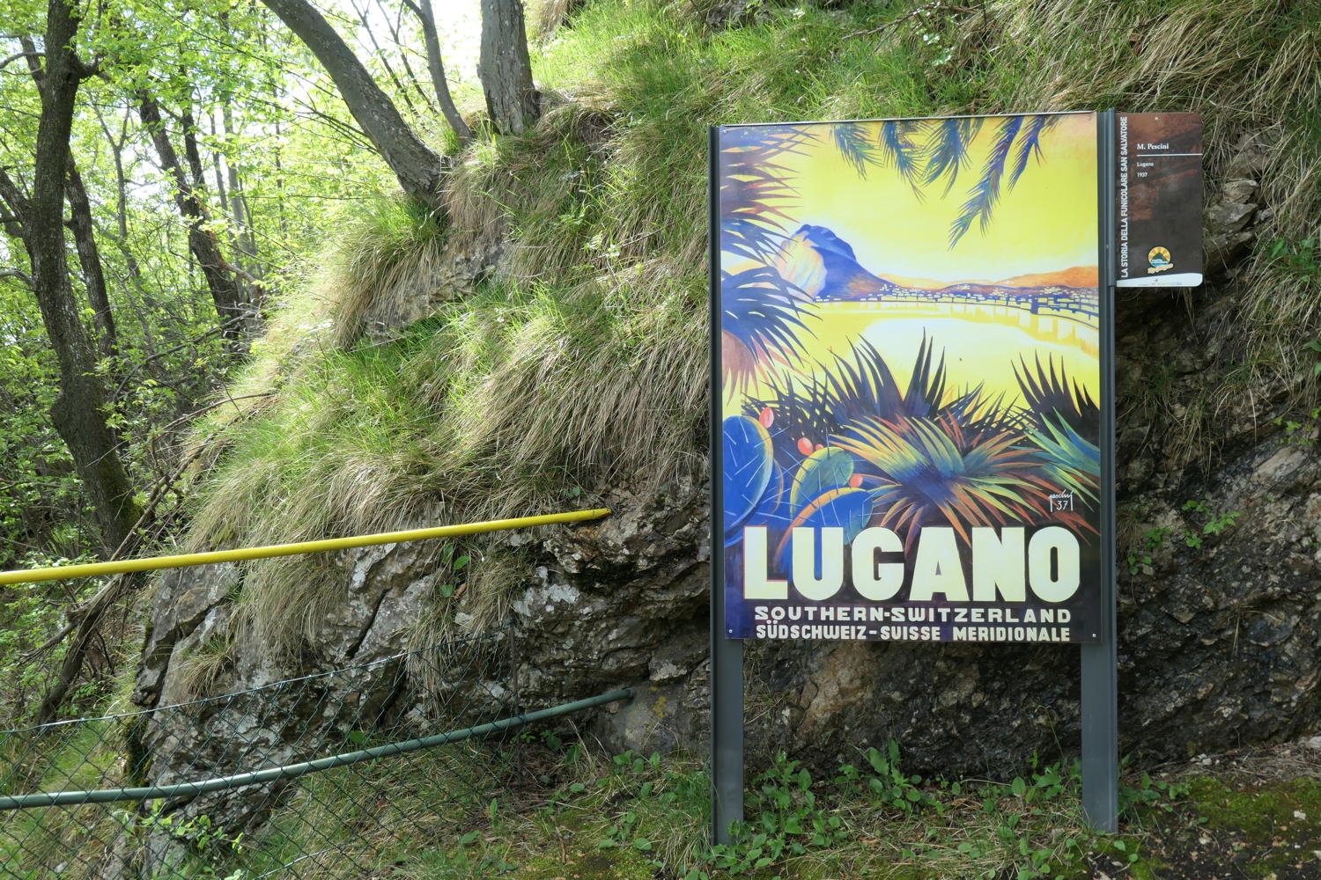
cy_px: 440
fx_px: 1468
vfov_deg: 33.4
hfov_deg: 48.5
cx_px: 660
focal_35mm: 40
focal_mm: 14.7
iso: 200
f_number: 3.9
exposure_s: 1/250
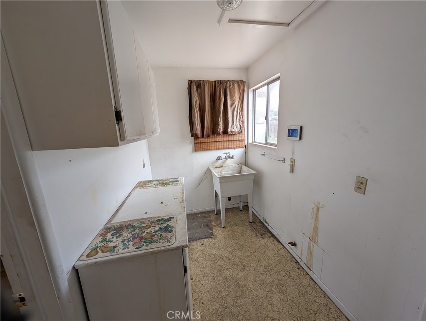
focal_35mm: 12
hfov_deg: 110.5
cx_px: 213
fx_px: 148
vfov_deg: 94.6
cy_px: 160
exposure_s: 1/267
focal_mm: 2.02
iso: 67
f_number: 1.7
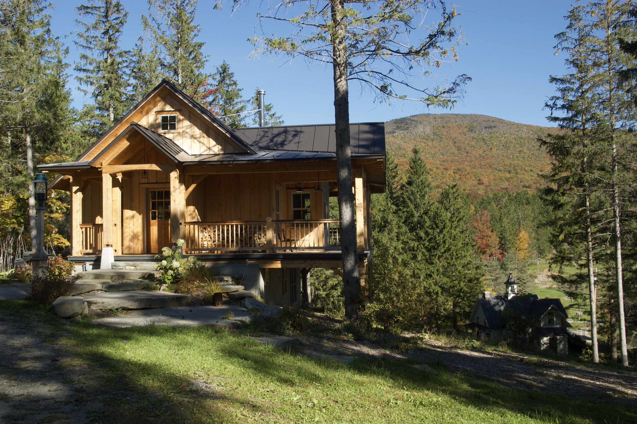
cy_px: 212
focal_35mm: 36
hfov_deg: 53.2
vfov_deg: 36.8
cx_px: 318
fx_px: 636
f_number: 14
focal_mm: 24
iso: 200
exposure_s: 1/60
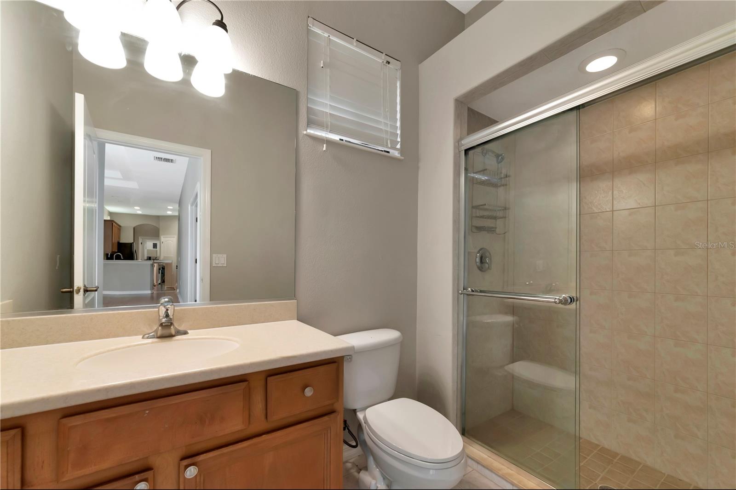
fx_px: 286
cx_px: 368
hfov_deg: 104.3
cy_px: 245
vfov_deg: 81.2
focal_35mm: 14
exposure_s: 1/30
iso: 500
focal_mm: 14
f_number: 7.1
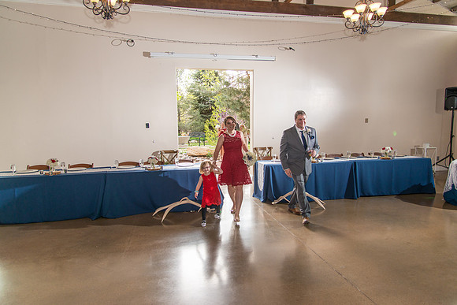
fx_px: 305
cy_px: 152
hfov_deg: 73.7
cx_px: 228
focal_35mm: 24
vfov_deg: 53.2
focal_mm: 24
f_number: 4
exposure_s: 1/200
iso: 400
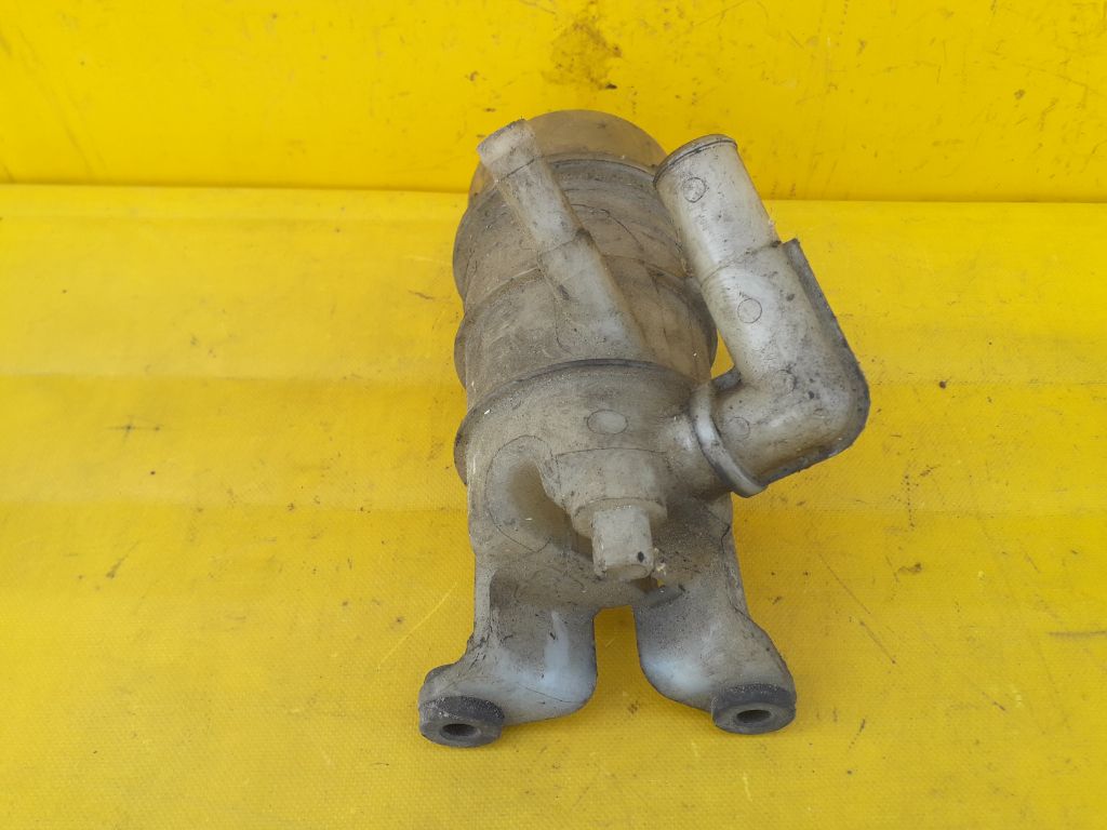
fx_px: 863
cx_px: 554
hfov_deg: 65.3
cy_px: 415
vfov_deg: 51.4
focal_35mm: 27
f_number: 1.9
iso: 40
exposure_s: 1/197
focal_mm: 3.6
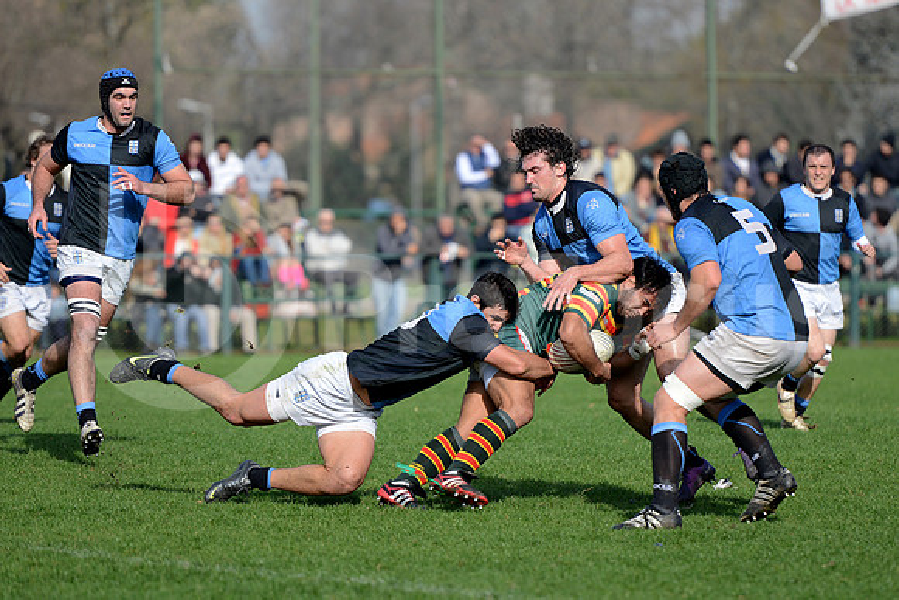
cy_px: 300
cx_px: 450
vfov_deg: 7.0
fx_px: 4870
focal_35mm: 195
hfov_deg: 10.5
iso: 250
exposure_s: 1/1600
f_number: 2.8
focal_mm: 195
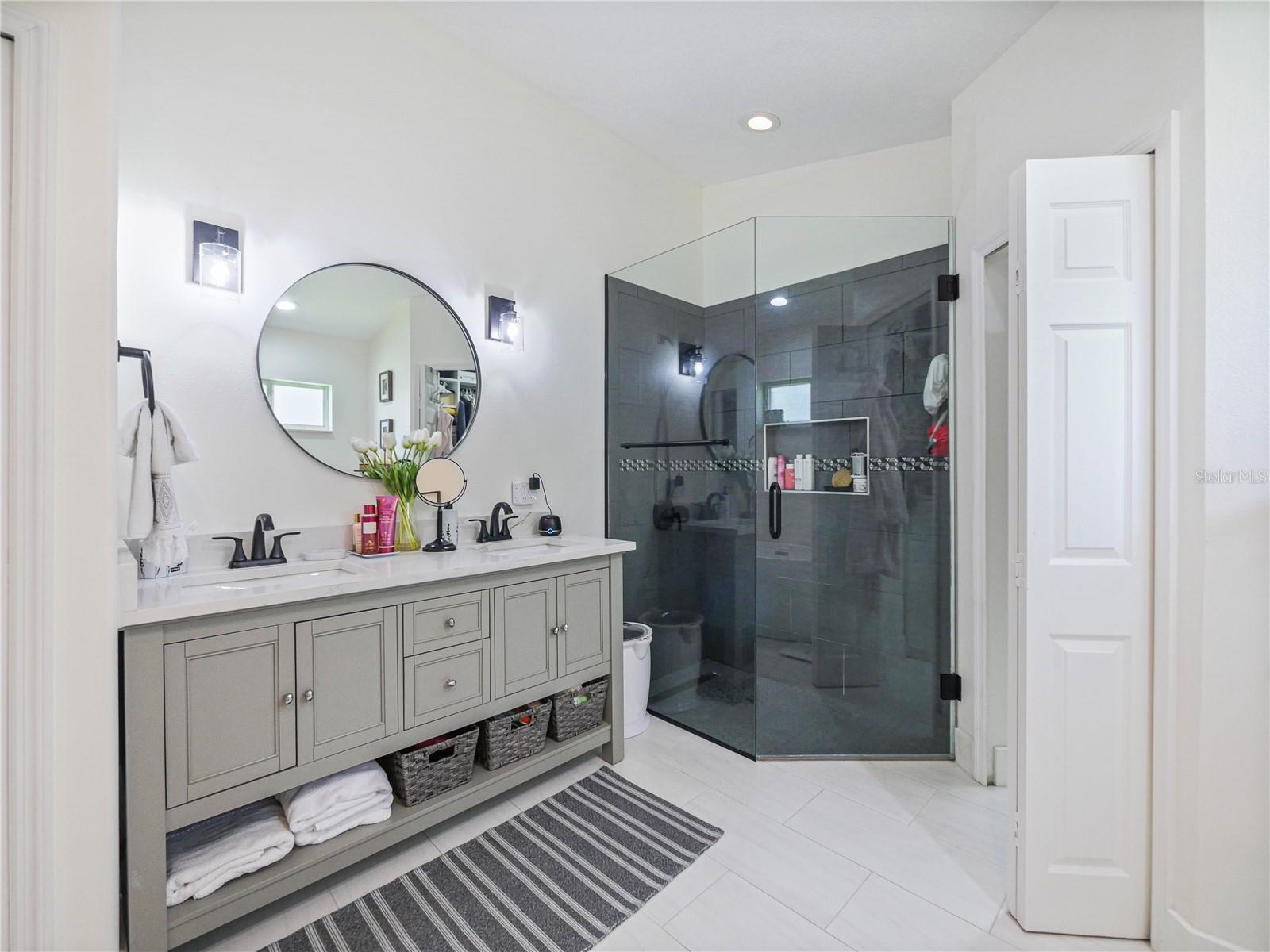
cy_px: 476
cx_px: 635
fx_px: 514
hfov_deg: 102.1
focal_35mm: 14
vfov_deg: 85.7
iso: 1600
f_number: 4
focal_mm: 7
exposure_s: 1/60
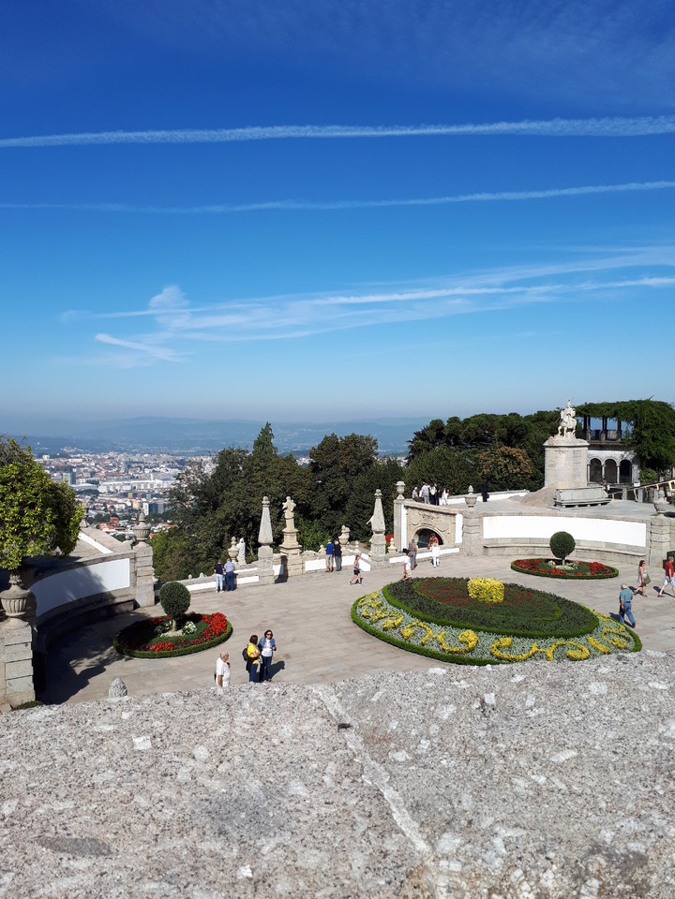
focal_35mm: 27
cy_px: 450
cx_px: 338
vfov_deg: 65.3
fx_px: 702
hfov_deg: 51.4
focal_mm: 3.6
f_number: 1.9
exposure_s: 1/1730
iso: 40
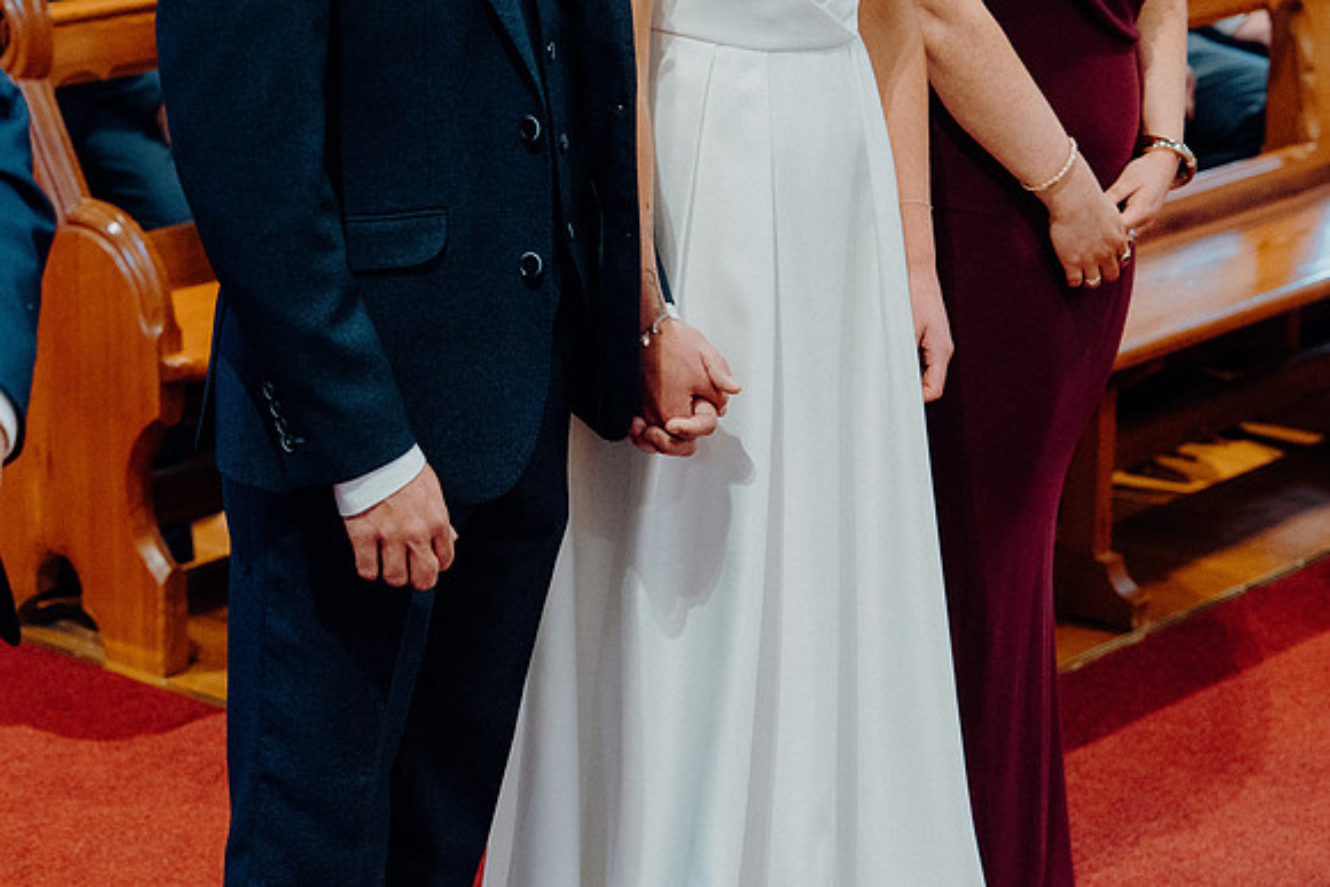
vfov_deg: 13.0
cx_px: 665
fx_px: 3880
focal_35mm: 105
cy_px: 444
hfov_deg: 19.5
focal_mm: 70
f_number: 3.5
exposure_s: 1/160
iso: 4000
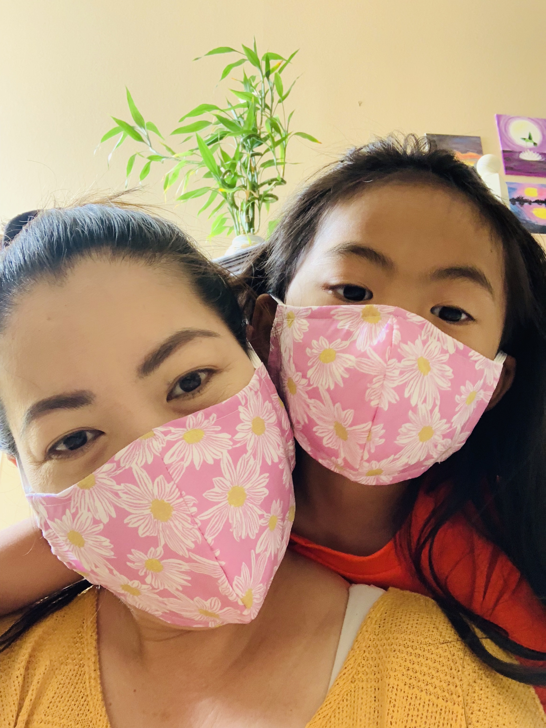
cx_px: 273
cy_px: 364
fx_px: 673
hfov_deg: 44.2
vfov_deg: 56.8
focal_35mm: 32
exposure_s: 1/60
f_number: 2.2
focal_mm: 2.87
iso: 200
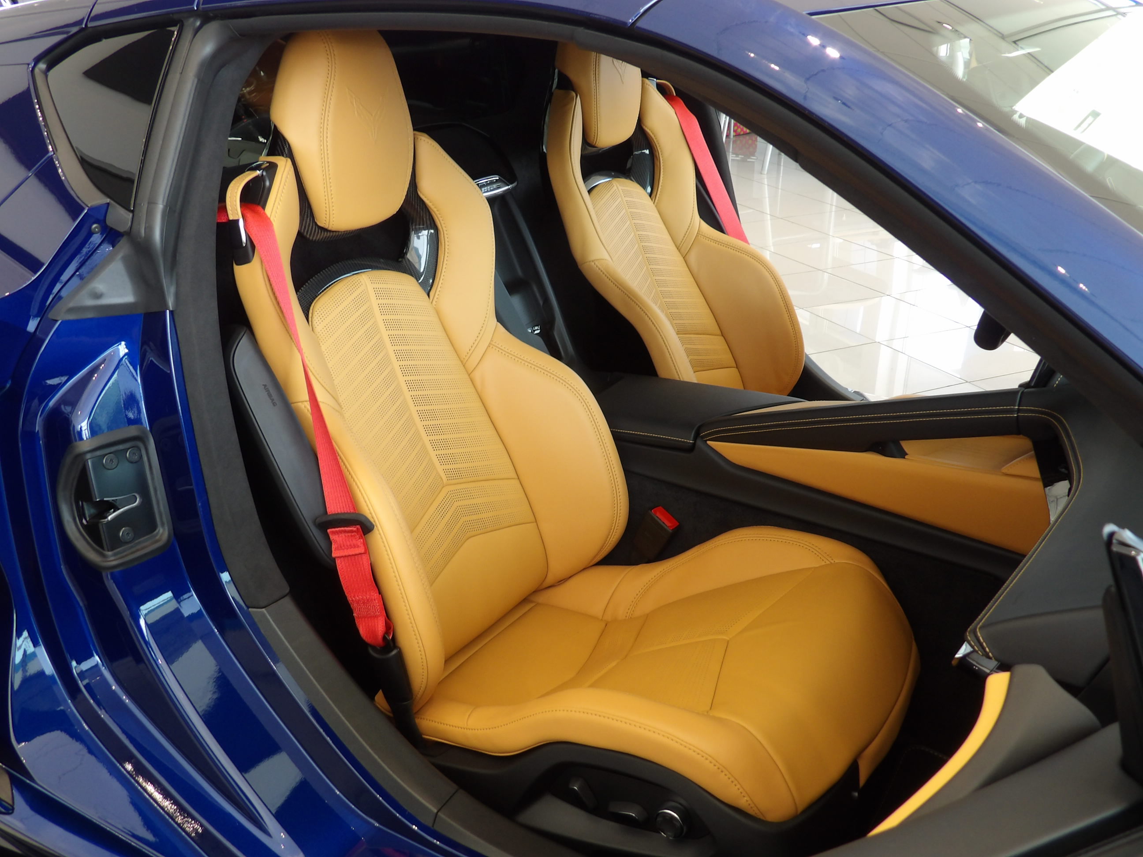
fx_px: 1090
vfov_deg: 42.9
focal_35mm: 33
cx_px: 572
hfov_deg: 55.4
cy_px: 428
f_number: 3.6
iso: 115
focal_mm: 5.9
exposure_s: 1/33
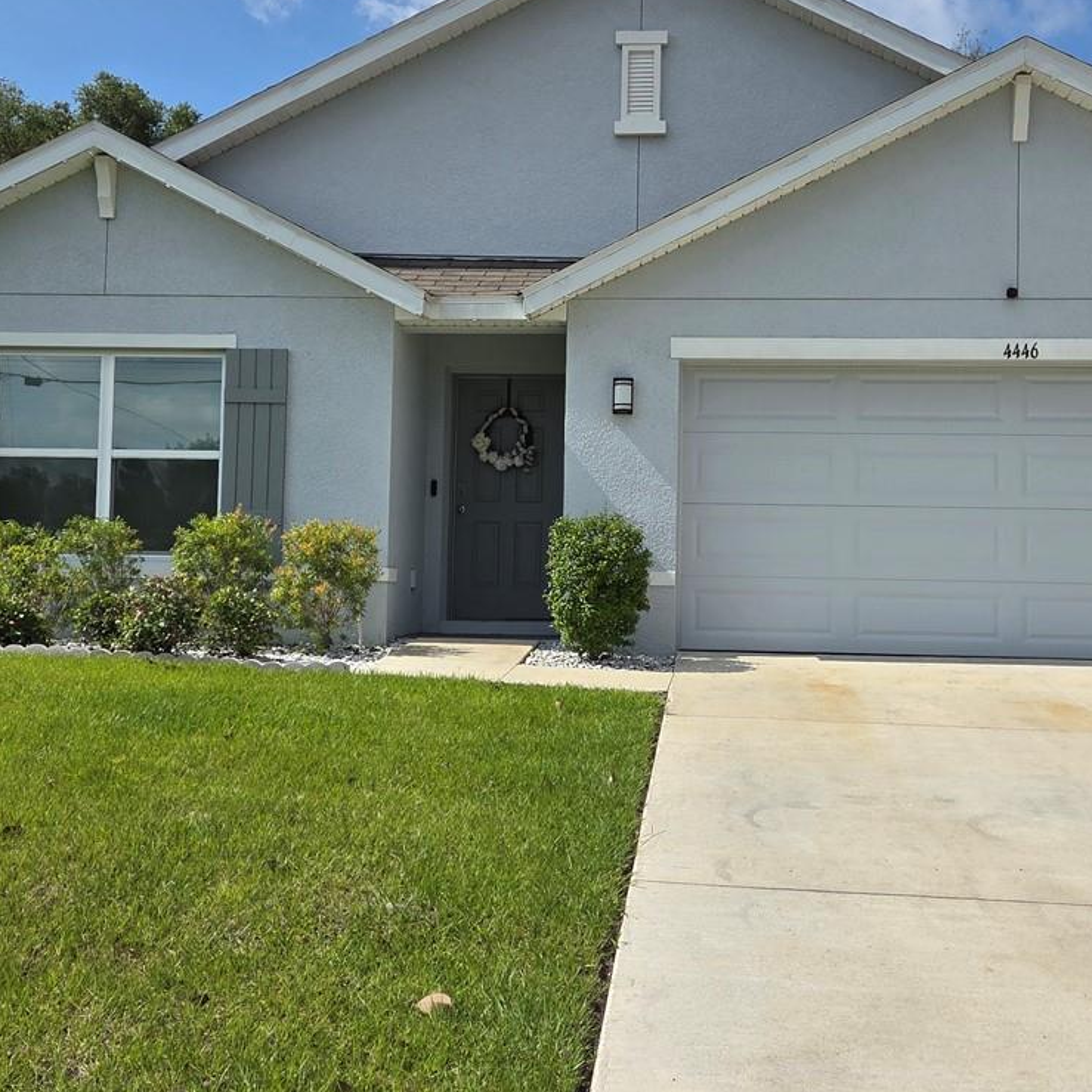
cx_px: 612
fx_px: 1570
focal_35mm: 44
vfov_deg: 38.3
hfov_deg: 38.3
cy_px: 514
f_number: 1.8
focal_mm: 5.4
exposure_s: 1/7891
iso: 64
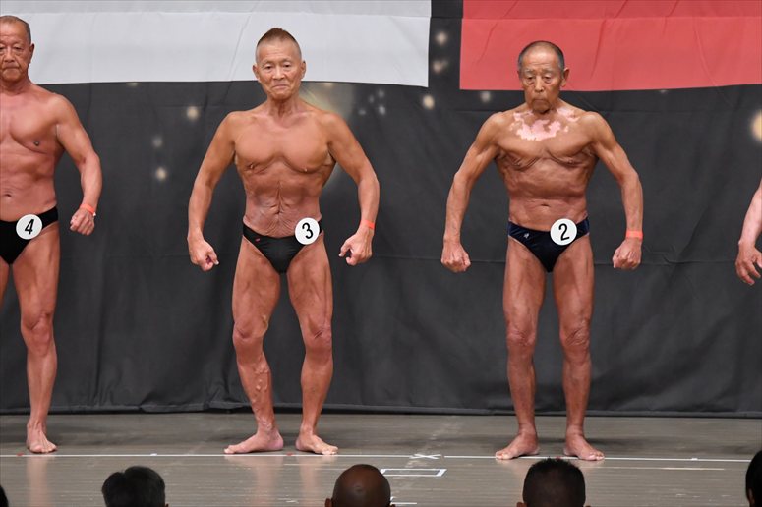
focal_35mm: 240
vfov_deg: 5.7
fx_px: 5078
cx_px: 381
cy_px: 254
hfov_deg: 8.6
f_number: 5.6
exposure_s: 1/400
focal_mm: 160
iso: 5000
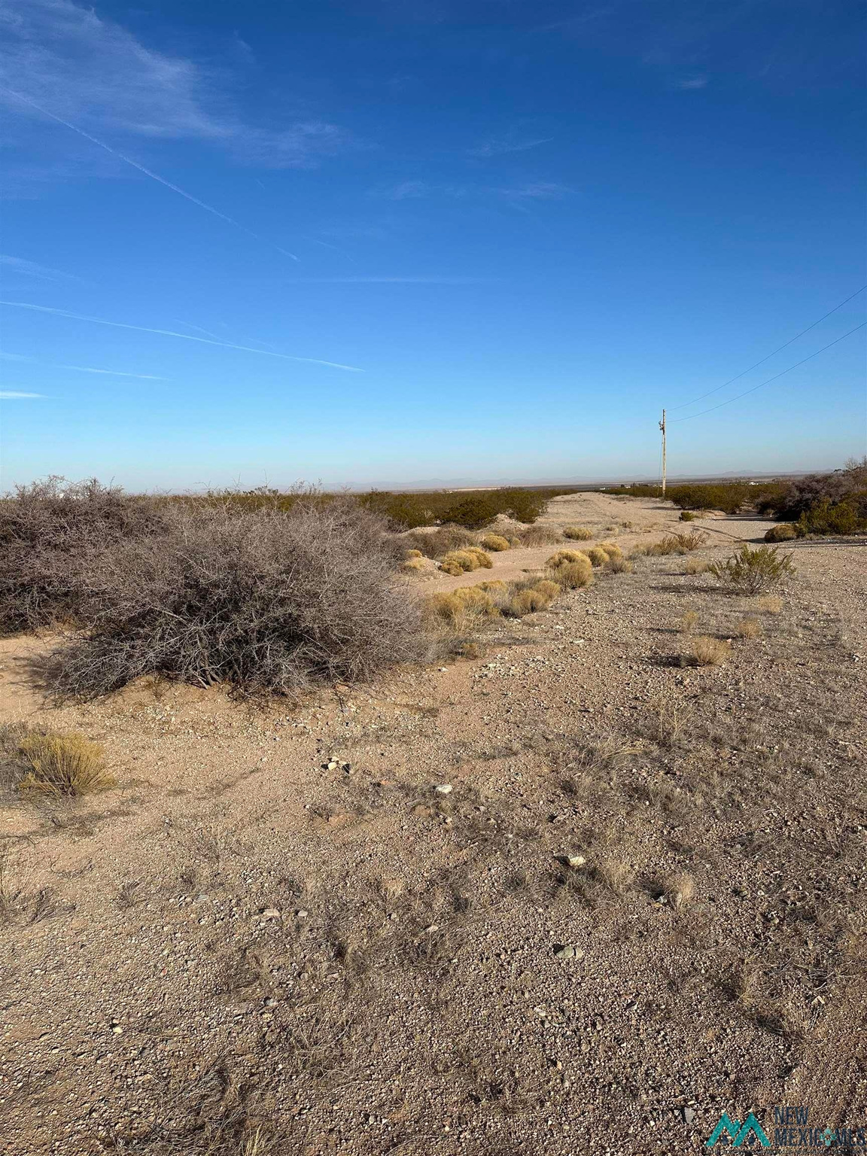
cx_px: 434
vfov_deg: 71.6
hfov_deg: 56.8
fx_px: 801
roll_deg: +2.4
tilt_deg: -7.7
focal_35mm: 24
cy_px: 578
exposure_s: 1/5848
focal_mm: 6.86
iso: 80
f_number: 1.78
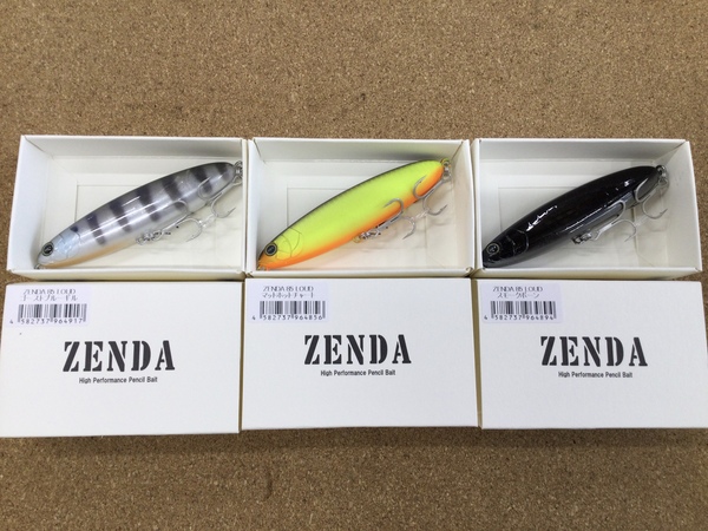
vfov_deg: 45.4
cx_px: 354
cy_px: 266
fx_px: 634
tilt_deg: -79.4
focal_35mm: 31
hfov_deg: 58.4
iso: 32
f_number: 2.4
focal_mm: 3.3
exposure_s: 1/60
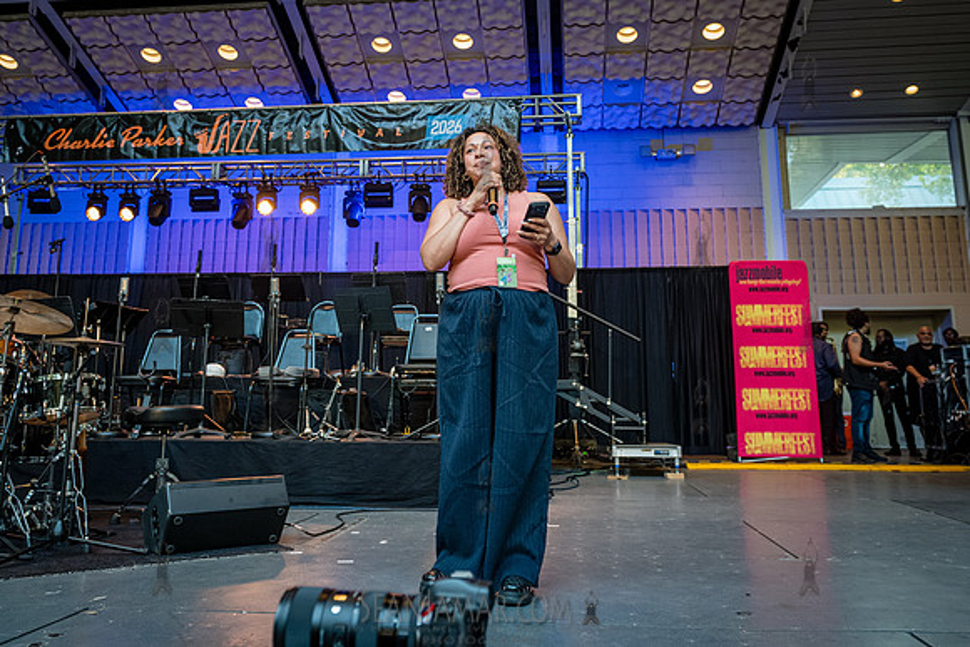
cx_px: 480
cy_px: 237
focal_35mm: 31
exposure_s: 1/400
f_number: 4
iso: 4000
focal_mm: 24
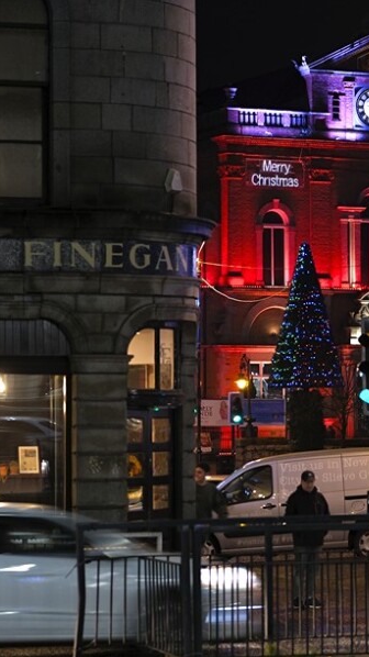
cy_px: 328
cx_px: 157
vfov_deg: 17.4
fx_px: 2141
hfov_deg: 9.8
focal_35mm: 123
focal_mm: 52
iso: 800
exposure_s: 1/14
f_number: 2.8
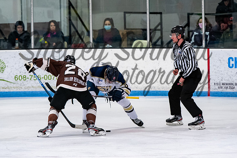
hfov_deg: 5.9
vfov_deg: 3.9
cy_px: 75
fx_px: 2305
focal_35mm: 350
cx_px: 119
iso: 2200
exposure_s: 1/800
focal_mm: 180
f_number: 3.5
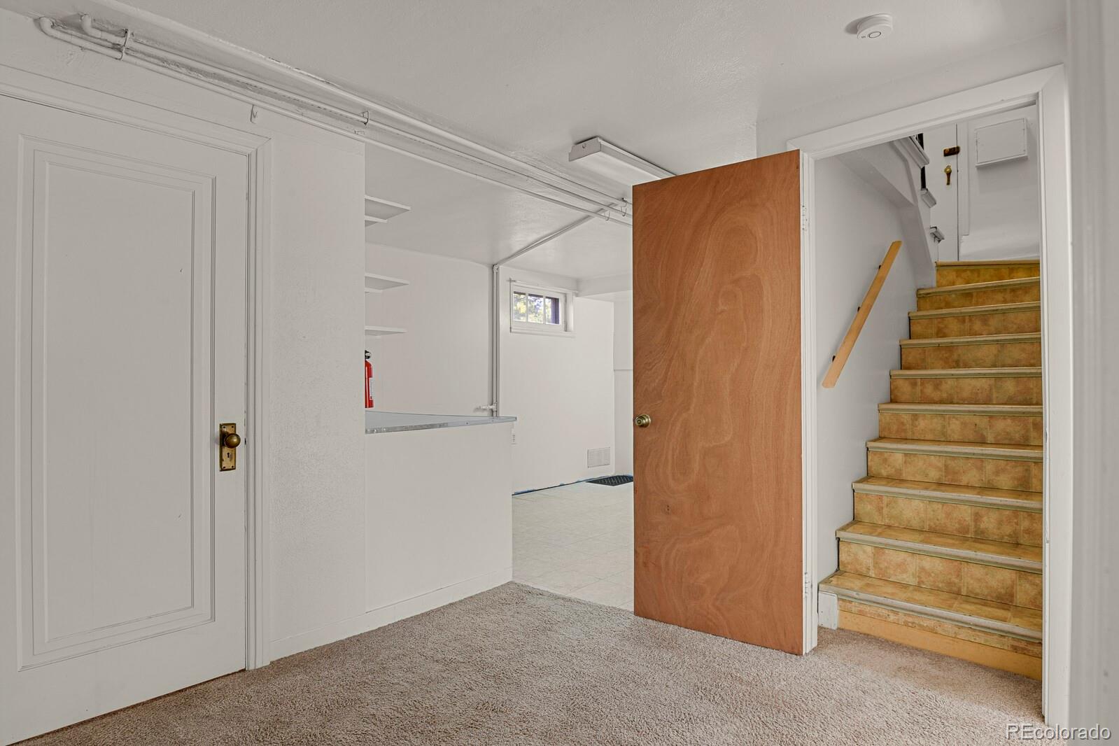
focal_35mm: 19
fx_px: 591
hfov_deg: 86.9
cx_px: 560
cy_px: 373
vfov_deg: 64.6
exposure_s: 5
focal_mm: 19
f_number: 8
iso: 250
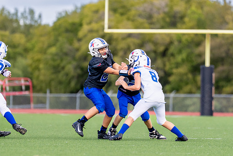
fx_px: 3234
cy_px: 76
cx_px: 106
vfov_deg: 2.8
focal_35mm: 500
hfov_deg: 4.1
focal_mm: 200
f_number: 2.8
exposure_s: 1/3200
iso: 320
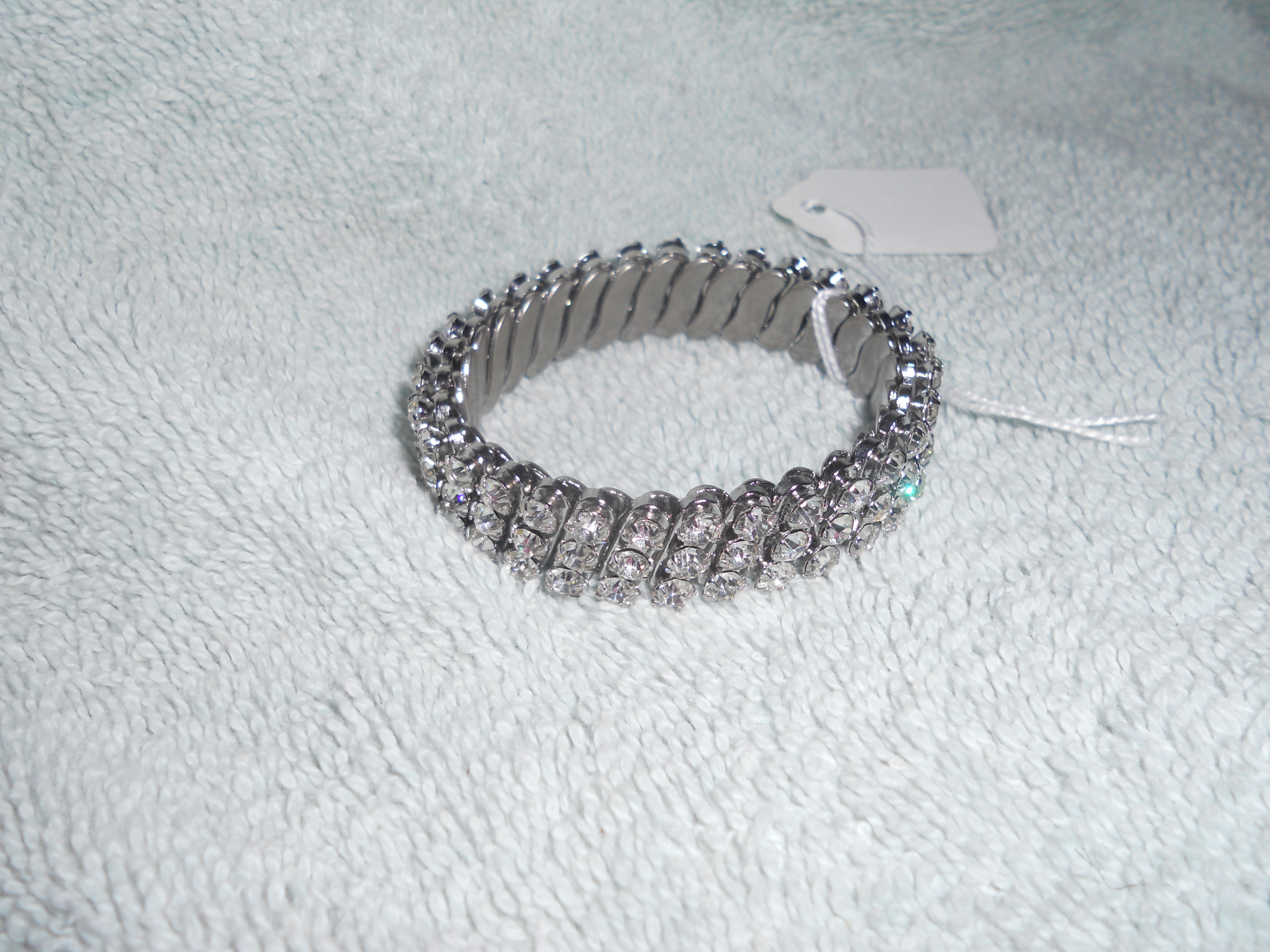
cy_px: 476
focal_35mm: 32
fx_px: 1174
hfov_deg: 56.8
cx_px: 635
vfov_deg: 44.2
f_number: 8.8
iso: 80
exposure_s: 1/25
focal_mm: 5.8
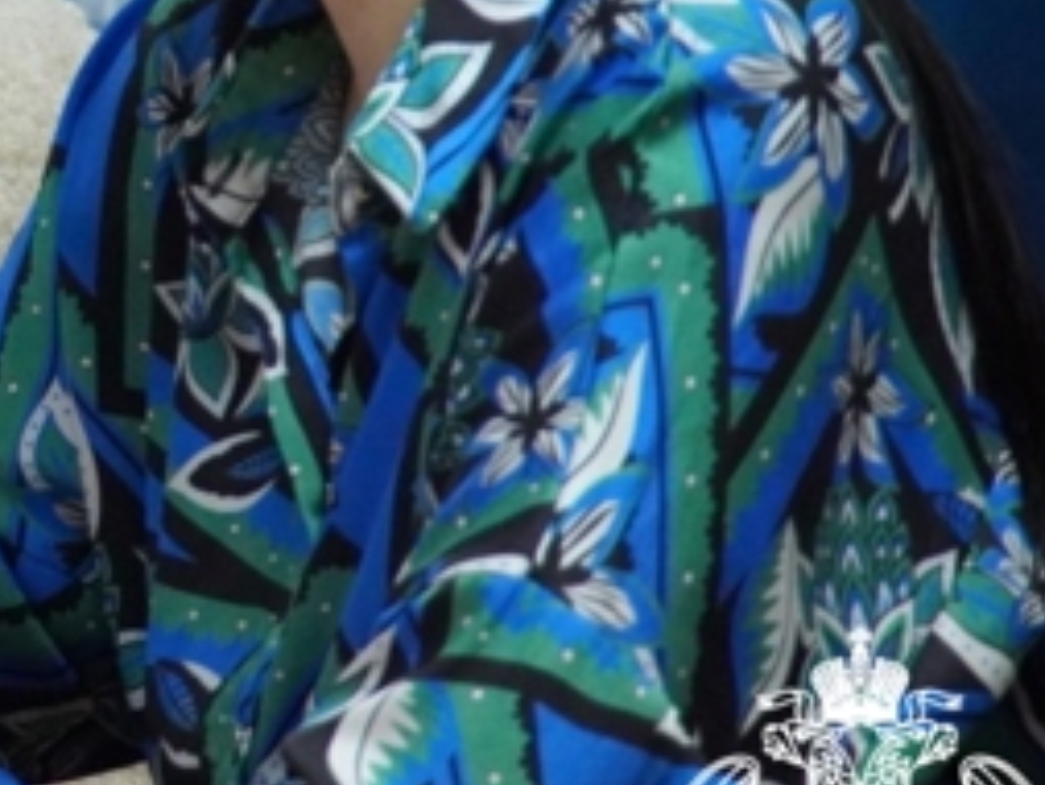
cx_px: -403
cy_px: 95
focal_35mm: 576
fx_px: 17410
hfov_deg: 3.4
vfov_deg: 2.6
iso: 5000
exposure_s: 1/250
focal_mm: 135
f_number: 5.6
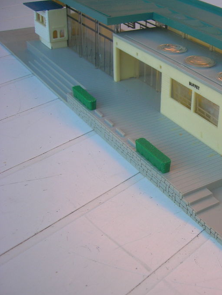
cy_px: 154
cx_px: 217
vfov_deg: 38.2
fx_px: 428
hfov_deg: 27.6
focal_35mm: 50
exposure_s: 1/83.3
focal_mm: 5.7
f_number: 2.9
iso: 50
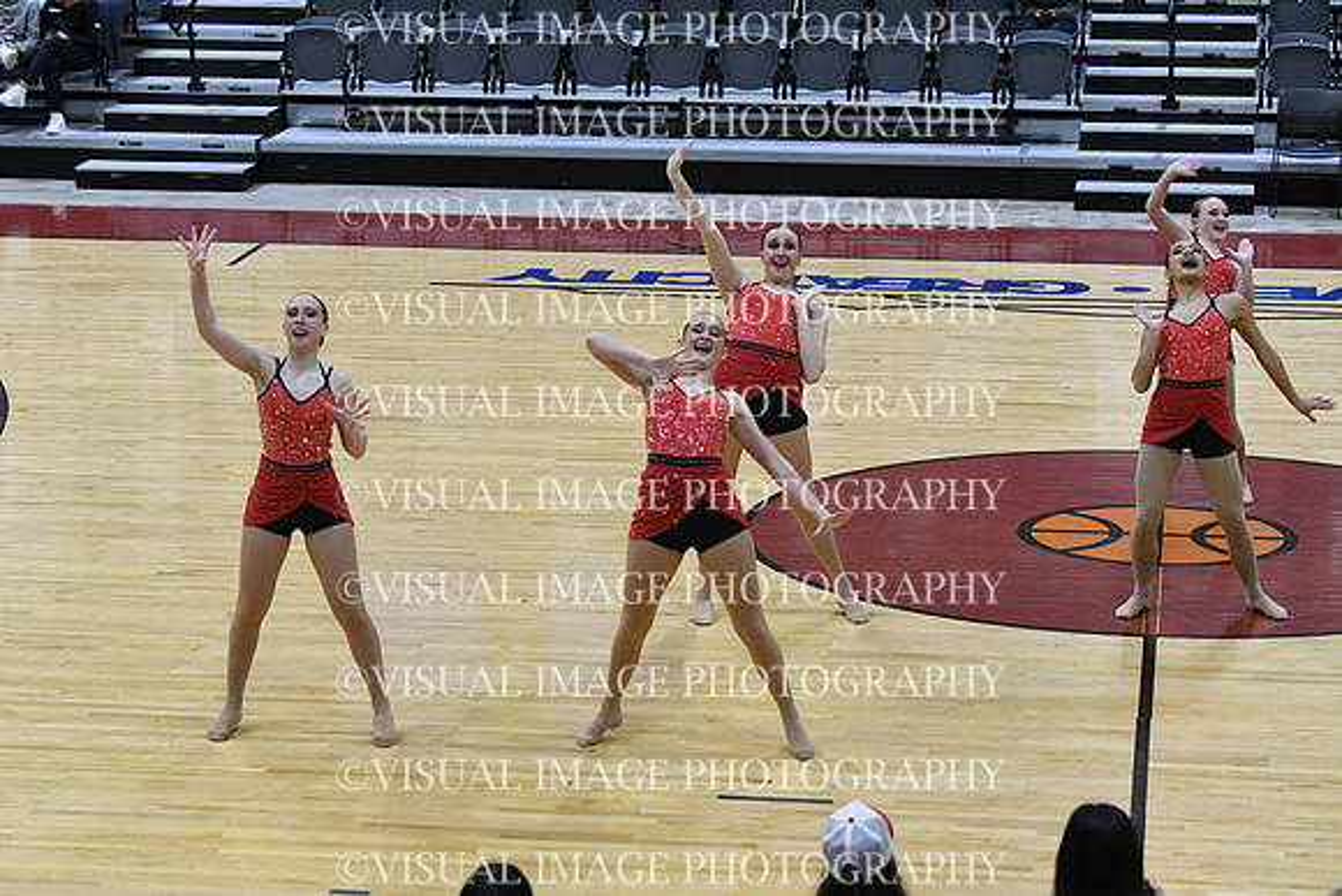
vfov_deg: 13.0
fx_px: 3915
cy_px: 448
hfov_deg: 19.5
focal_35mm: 105
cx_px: 671
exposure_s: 1/500
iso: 5000
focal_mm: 70
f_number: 4
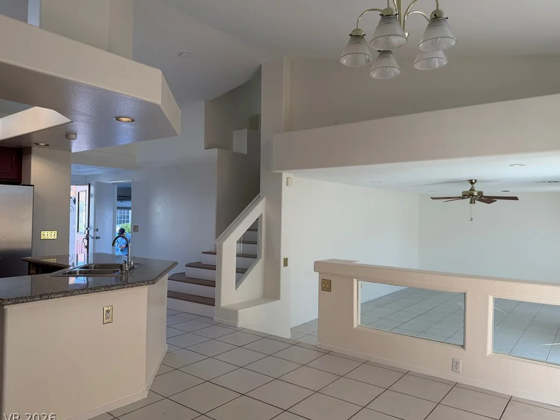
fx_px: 404
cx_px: 285
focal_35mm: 25
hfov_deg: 69.4
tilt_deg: +1.0
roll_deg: -2.1
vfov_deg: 54.9
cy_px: 209
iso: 80
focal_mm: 6.76
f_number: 1.78
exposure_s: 1/192
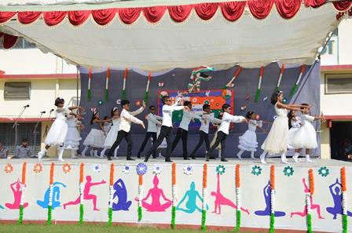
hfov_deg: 41.2
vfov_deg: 28.0
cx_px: 176
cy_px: 116
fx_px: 468
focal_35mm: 48
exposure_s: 1/320
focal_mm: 32
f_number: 9
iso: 100
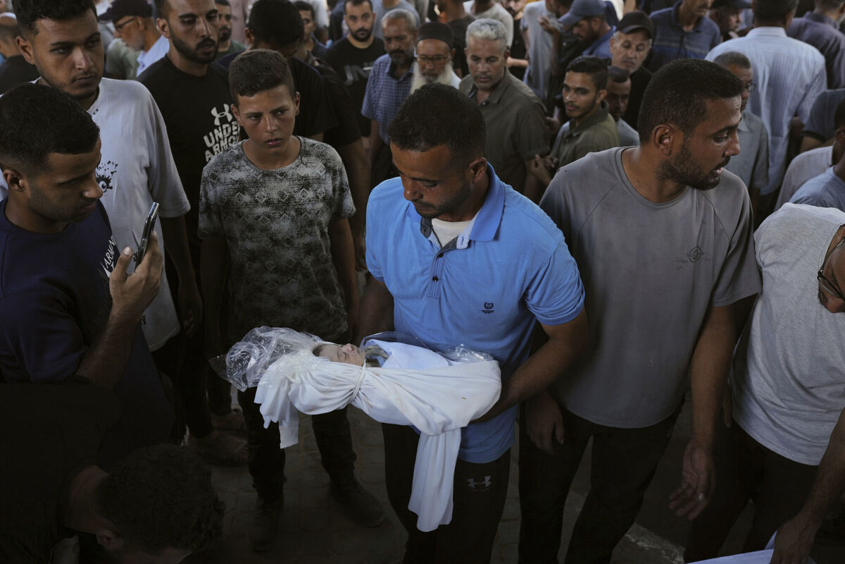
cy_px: 282
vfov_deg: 37.9
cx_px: 422
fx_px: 821
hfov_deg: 54.4
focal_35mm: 35
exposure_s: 1/250
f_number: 4
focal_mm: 35
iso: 400
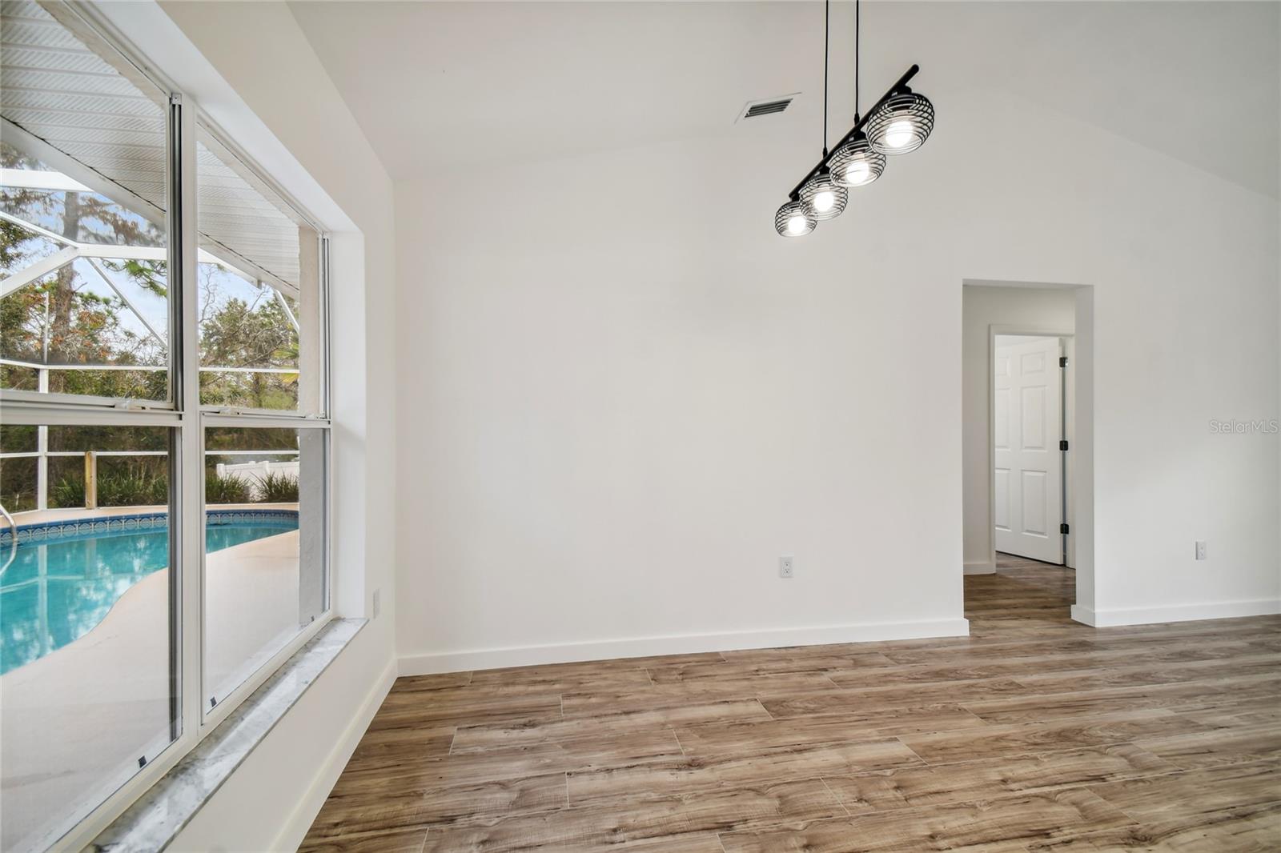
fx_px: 534
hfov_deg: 100.4
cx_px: 640
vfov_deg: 77.3
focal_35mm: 15
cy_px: 426
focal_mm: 10
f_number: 7.1
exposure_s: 1/8
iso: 100
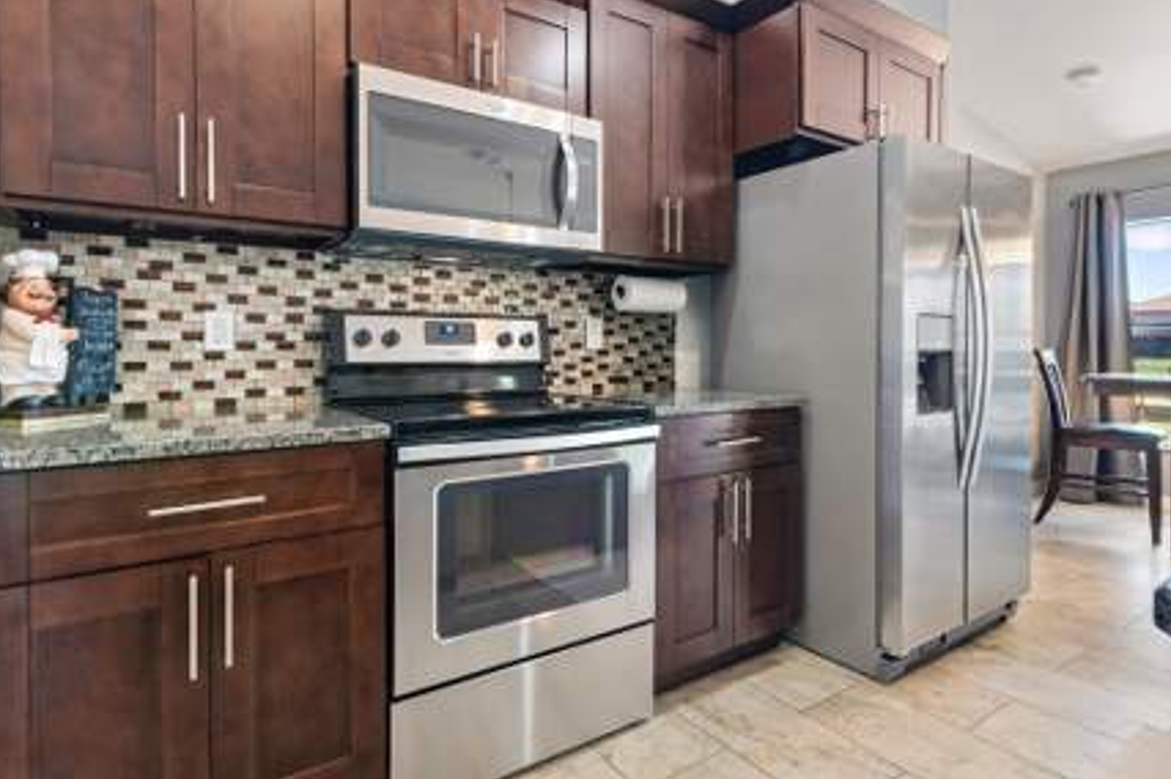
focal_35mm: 18
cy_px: 383
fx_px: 585
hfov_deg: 90.0
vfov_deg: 67.3
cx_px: 557
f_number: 10
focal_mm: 16
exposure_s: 1/1.67
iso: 640
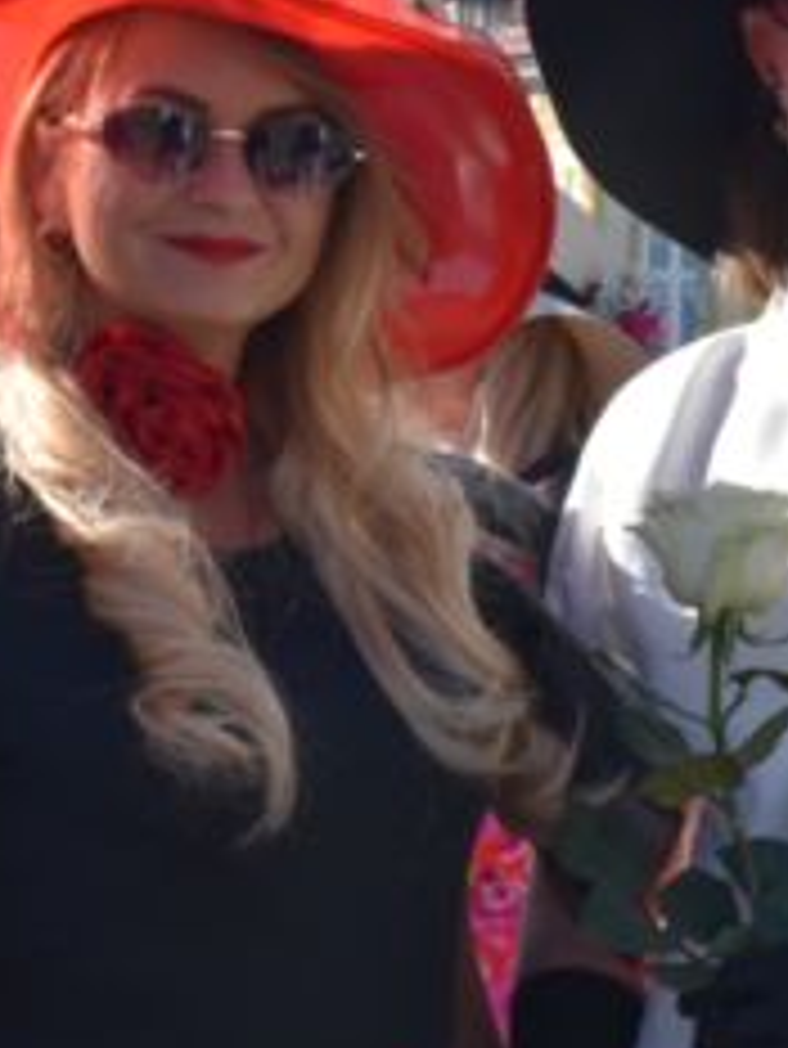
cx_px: 248
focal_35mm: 171
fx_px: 5189
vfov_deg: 11.5
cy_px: 551
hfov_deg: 8.7
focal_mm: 27
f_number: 8
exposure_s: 1/250
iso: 200
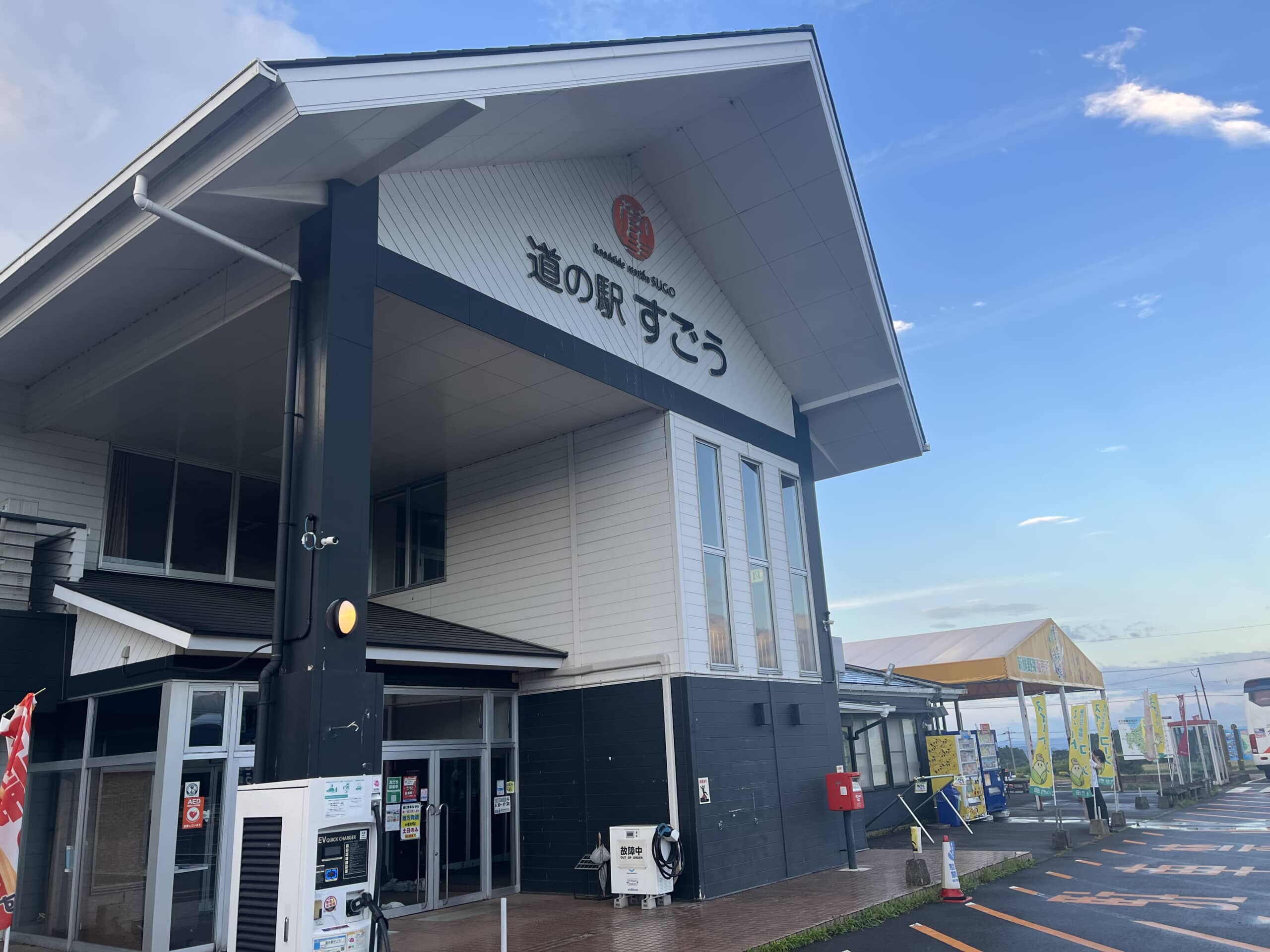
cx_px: 635
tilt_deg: +15.9
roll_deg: +2.4
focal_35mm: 26
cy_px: 476
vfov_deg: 53.1
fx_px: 954
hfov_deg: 67.3
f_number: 1.6
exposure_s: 1/324
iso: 50
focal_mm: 5.1
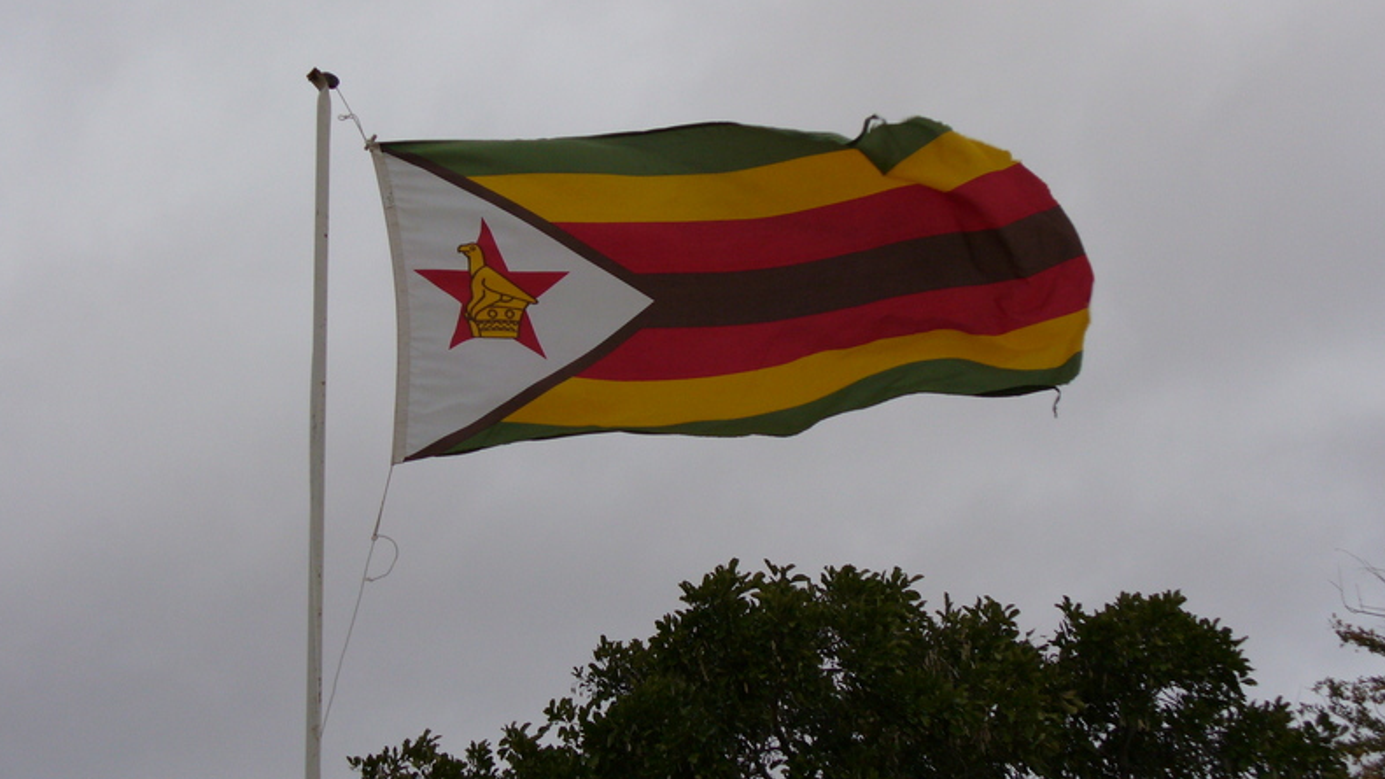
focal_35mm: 76
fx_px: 2791
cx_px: 688
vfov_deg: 15.9
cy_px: 308
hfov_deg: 27.9
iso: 80
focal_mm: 11.4
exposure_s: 1/500
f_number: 3.2
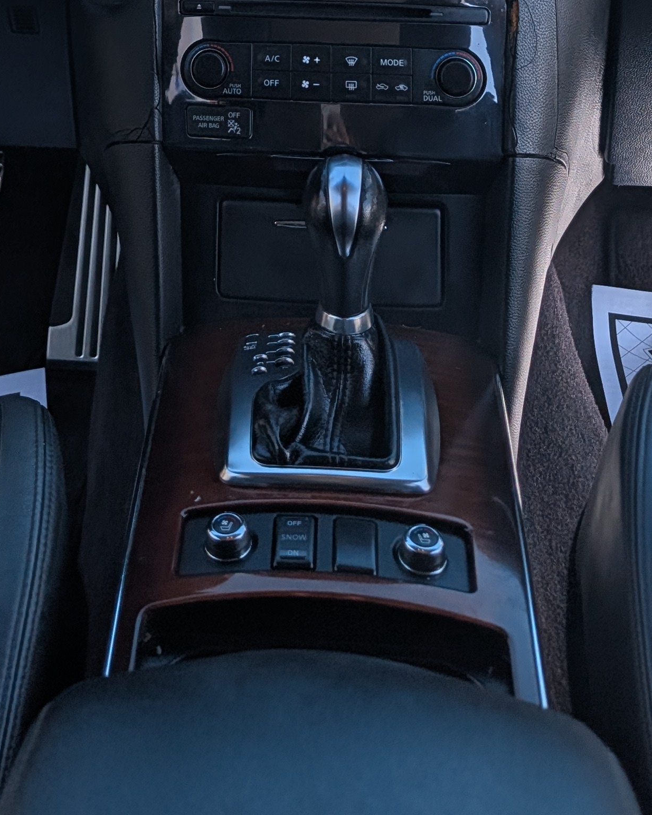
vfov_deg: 26.1
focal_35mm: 62
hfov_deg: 24.4
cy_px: -241
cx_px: 205
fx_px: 1496
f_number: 1.68
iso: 20
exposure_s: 1/1025
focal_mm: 6.9
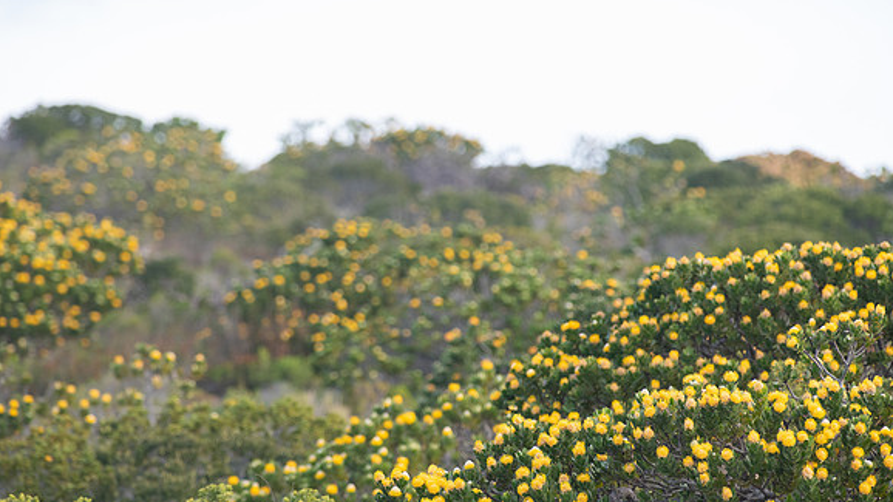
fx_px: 14940
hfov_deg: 3.4
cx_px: 446
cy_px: 293
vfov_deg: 1.9
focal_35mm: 631
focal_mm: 600
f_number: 8
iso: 800
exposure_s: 1/400
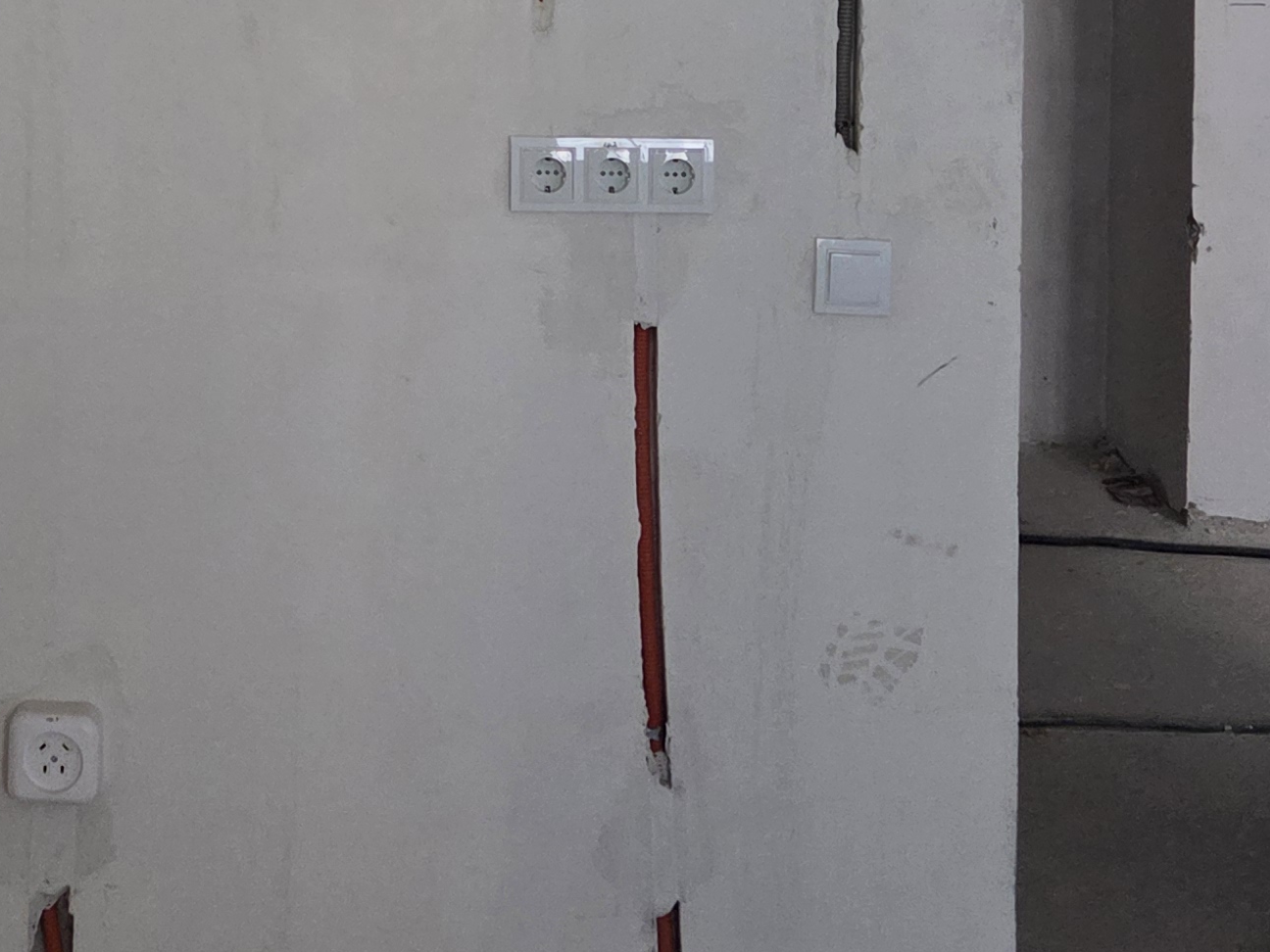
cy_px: -121
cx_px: 346
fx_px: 2605
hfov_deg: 27.1
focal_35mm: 71
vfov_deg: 19.7
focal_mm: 5.4
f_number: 1.8
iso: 1600
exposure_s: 1/100
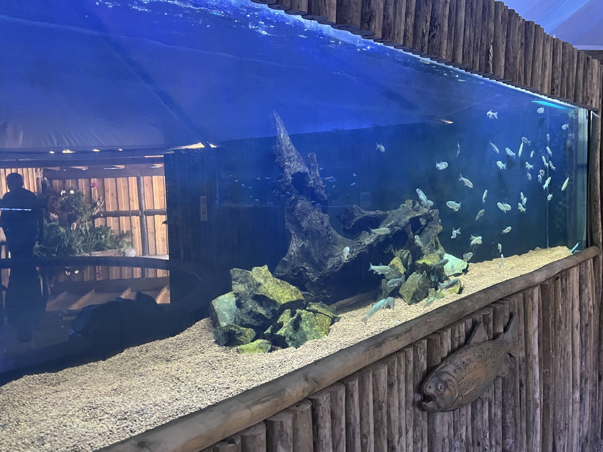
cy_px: 217
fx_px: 540
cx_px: 318
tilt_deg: -5.5
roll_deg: +1.0
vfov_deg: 45.4
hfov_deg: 58.3
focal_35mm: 31
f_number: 1.6
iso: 500
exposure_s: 1/33
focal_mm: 5.1
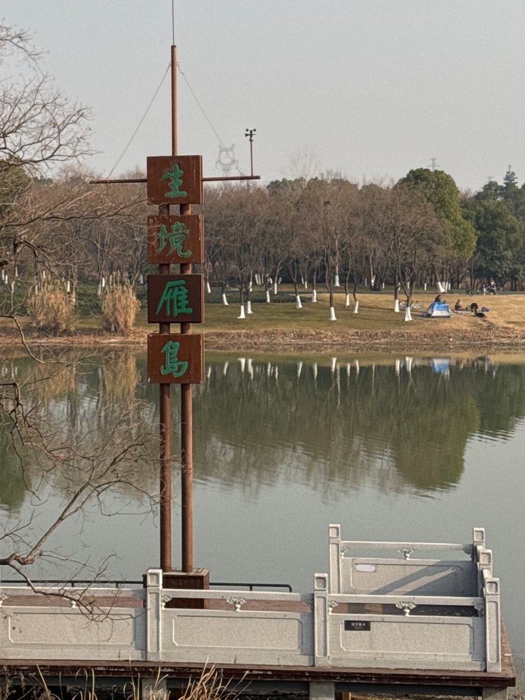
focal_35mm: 89
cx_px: 191
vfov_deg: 21.8
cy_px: 156
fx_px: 1800
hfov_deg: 16.6
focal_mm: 6.76
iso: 64
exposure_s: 1/3610
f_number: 1.78
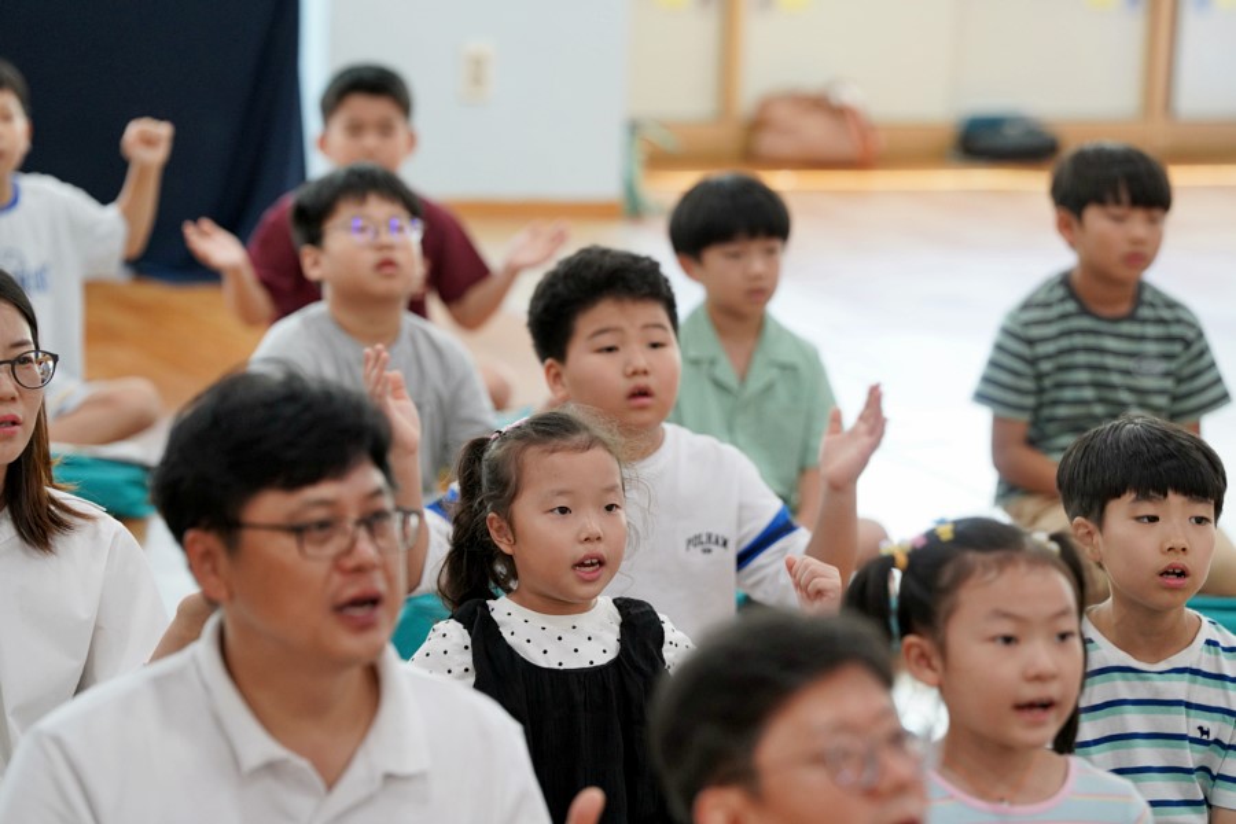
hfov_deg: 11.7
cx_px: 618
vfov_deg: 7.8
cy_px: 412
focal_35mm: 176
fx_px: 6042
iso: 2000
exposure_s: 1/200
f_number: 4
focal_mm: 176
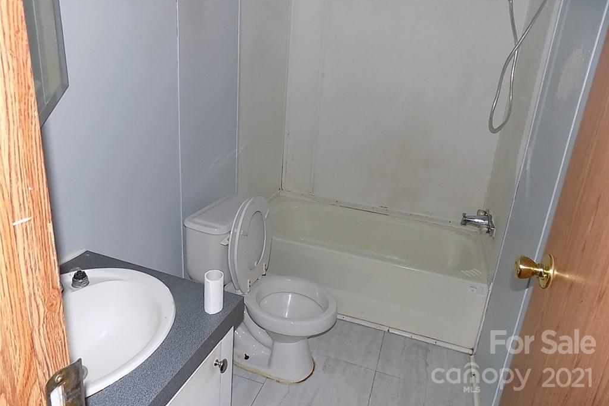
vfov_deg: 53.0
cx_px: 305
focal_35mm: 24
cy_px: 187
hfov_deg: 73.8
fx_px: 406
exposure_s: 1/30
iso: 200
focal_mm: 4
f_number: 3.1
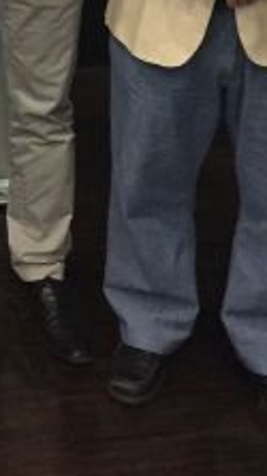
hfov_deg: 11.2
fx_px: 1300
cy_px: -165
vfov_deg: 19.0
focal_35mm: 103
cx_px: -144
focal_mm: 4.15
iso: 200
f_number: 2.2
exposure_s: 1/30
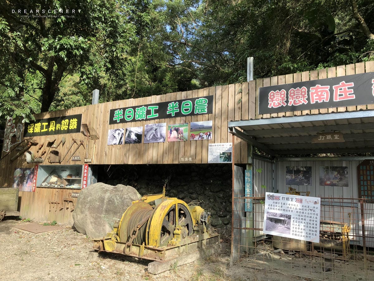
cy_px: 140
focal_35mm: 29
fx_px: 313
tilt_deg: +7.9
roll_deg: -3.5
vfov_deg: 48.2
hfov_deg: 61.7
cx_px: 187
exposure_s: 1/506
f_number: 1.8
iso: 20
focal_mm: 3.99
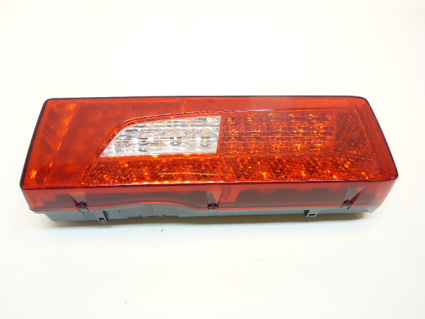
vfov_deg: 49.7
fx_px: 344
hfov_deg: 63.4
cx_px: 212
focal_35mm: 28
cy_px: 160
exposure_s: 1/60
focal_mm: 4.9
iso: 200
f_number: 3.3
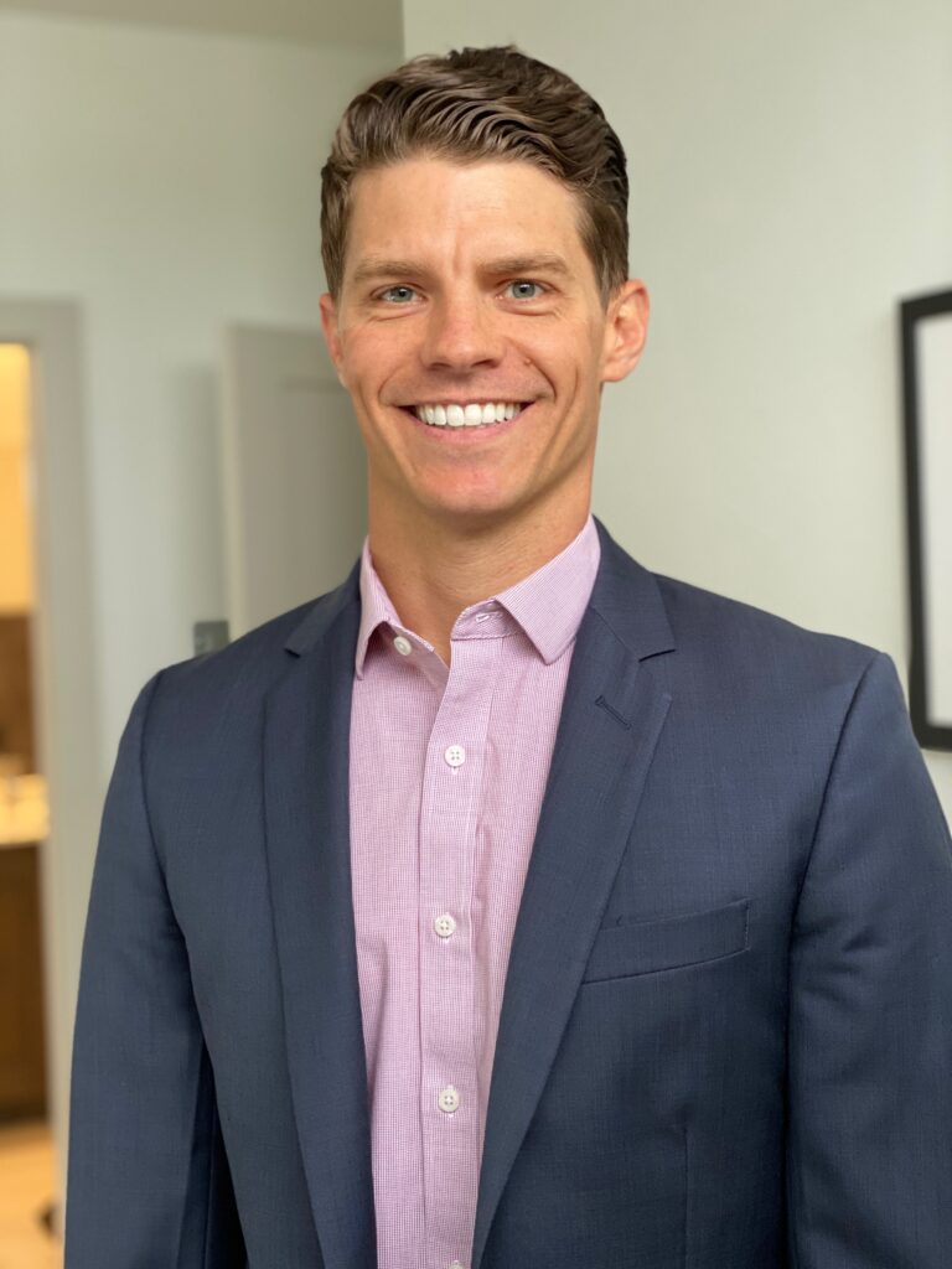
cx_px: 476
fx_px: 1907
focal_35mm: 52
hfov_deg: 28.0
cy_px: 634
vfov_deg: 36.8
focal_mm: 6
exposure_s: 1/40
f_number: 2
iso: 125
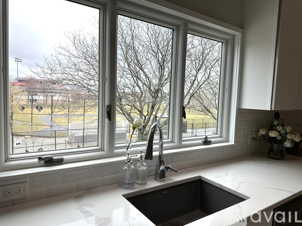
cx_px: 151
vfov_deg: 56.8
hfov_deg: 71.6
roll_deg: -2.3
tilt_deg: -4.7
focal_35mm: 24
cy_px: 113
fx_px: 209
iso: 80
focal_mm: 6.86
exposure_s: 1/1019
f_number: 1.78
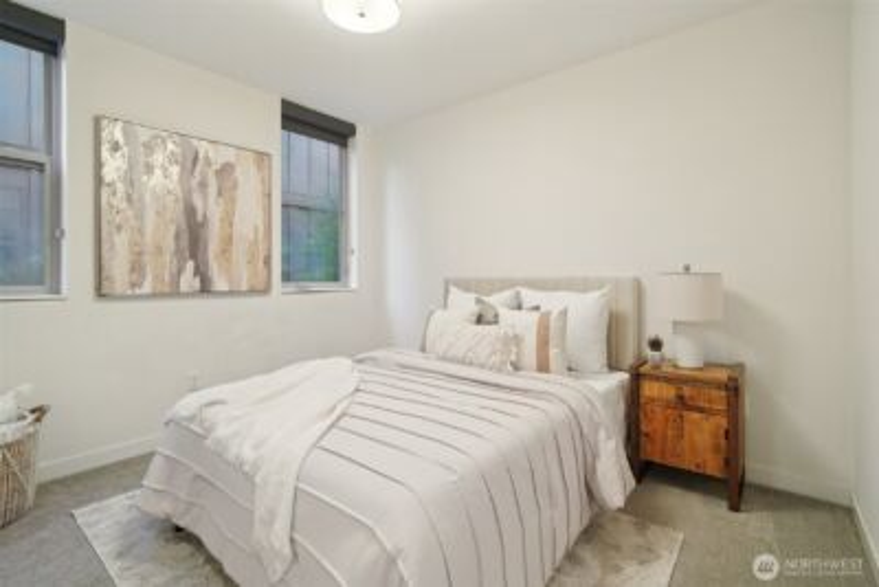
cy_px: 294
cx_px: 440
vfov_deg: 73.8
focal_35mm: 16
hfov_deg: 96.7
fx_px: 391
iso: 1600
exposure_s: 1/20
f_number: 8
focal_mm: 16
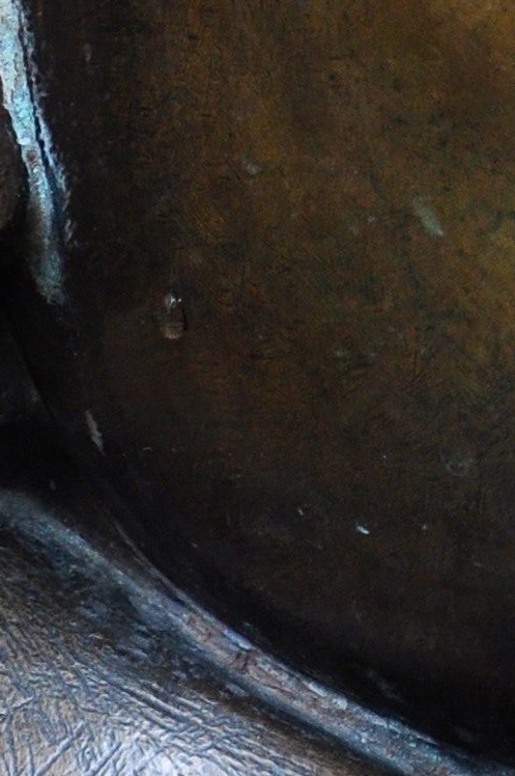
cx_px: 626
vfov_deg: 5.0
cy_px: -117
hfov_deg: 3.3
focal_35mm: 413
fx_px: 8882
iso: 400
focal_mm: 48
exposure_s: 1/25
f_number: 4.8
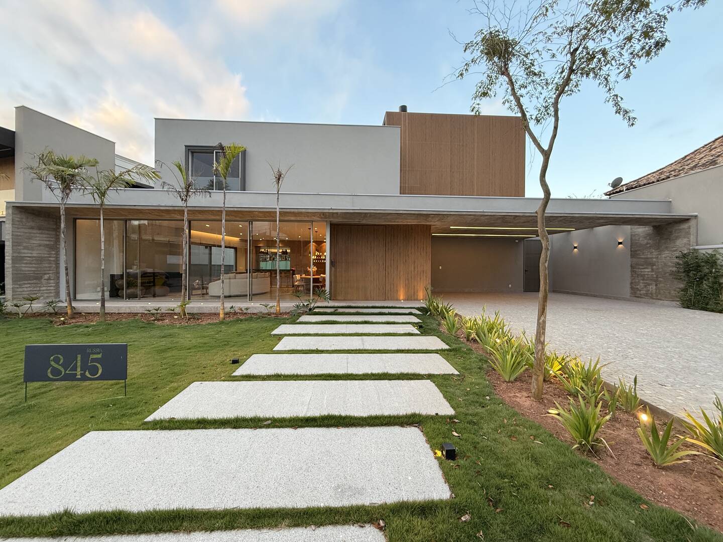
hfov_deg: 102.1
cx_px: 362
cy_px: 271
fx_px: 292
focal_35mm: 14
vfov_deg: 85.7
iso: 160
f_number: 2.2
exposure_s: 1/99
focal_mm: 2.22
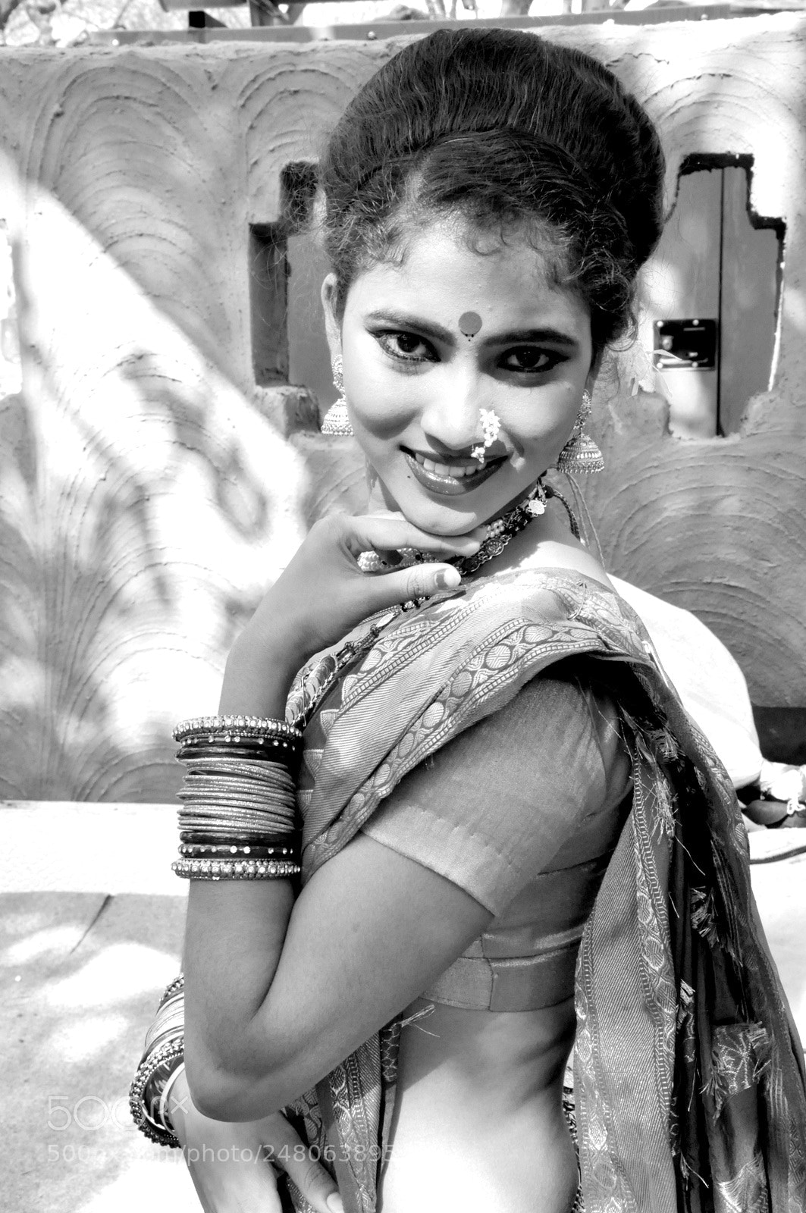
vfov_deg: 38.9
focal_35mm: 51
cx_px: 403
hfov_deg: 26.4
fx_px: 1717
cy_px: 606
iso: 800
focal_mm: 34
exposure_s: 1/100
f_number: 11
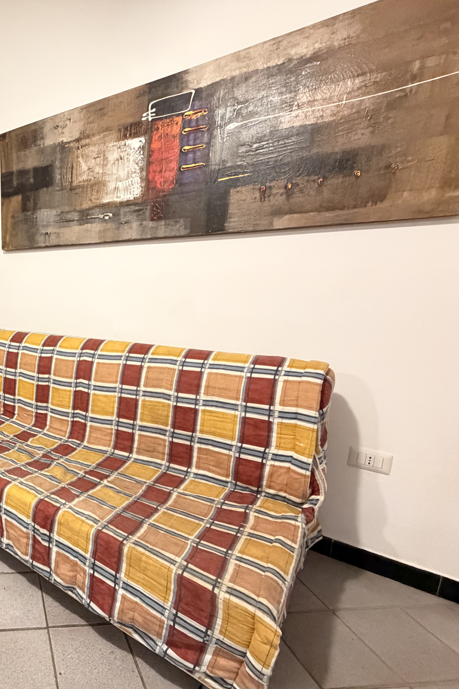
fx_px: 383
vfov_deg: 84.0
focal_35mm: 20
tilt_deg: -11.2
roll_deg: -0.4
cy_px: 353
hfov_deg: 51.4
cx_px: 14
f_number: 2.2
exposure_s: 1/50
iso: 640
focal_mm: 2.22
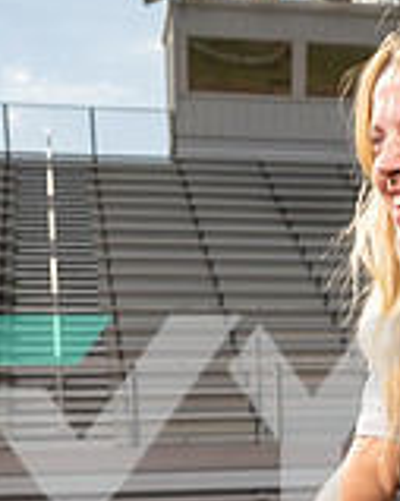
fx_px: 1378
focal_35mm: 93
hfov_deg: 16.2
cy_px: 636
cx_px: 394
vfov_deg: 19.2
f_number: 8
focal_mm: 35
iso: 250
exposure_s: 1/640
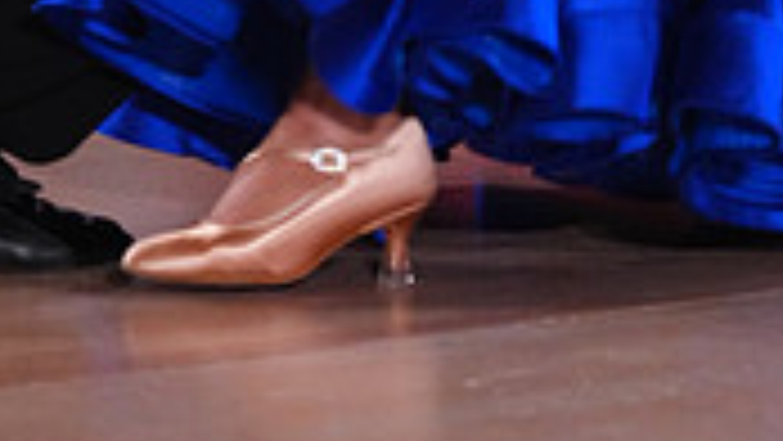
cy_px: -742
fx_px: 11547
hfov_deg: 3.9
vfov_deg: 2.2
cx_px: 830
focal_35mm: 556
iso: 3200
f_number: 5.6
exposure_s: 1/250
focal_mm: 159
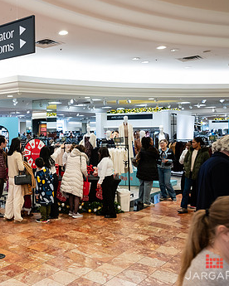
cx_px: 24
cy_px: 137
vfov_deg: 47.9
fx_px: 322
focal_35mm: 38
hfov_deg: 36.8
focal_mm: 24
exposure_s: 1/125
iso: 1000
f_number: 3.2
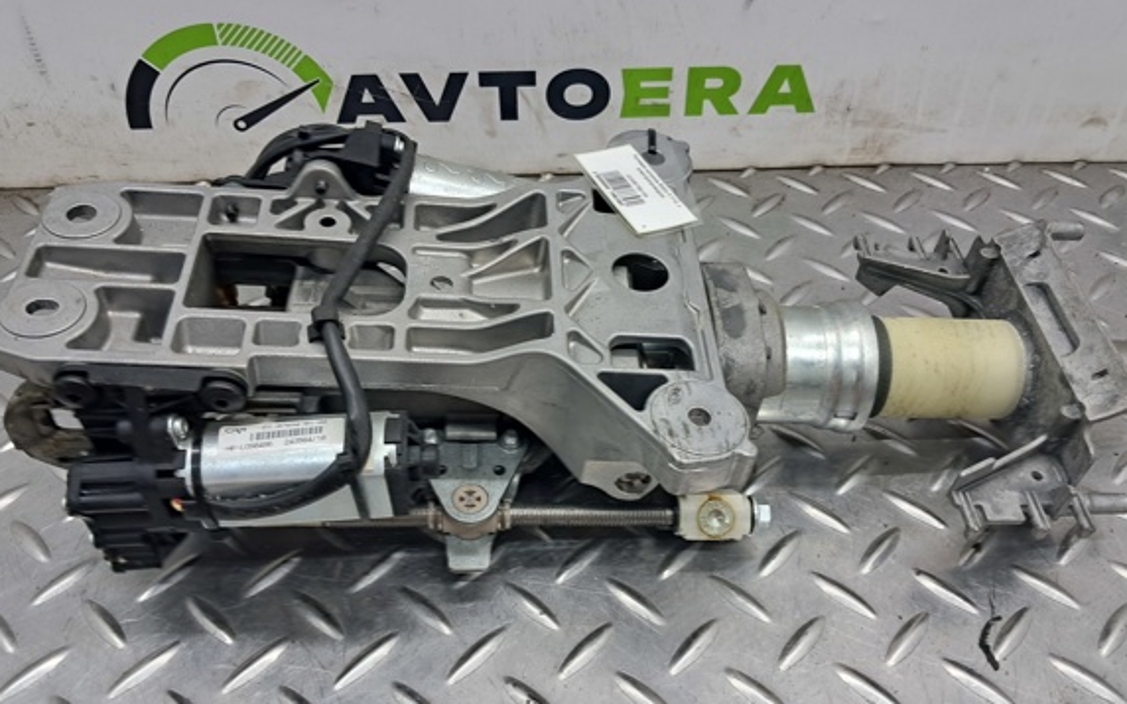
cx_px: 573
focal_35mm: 32
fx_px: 982
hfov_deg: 59.7
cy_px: 389
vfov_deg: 39.3
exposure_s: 1/50
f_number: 1.8
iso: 100
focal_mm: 4
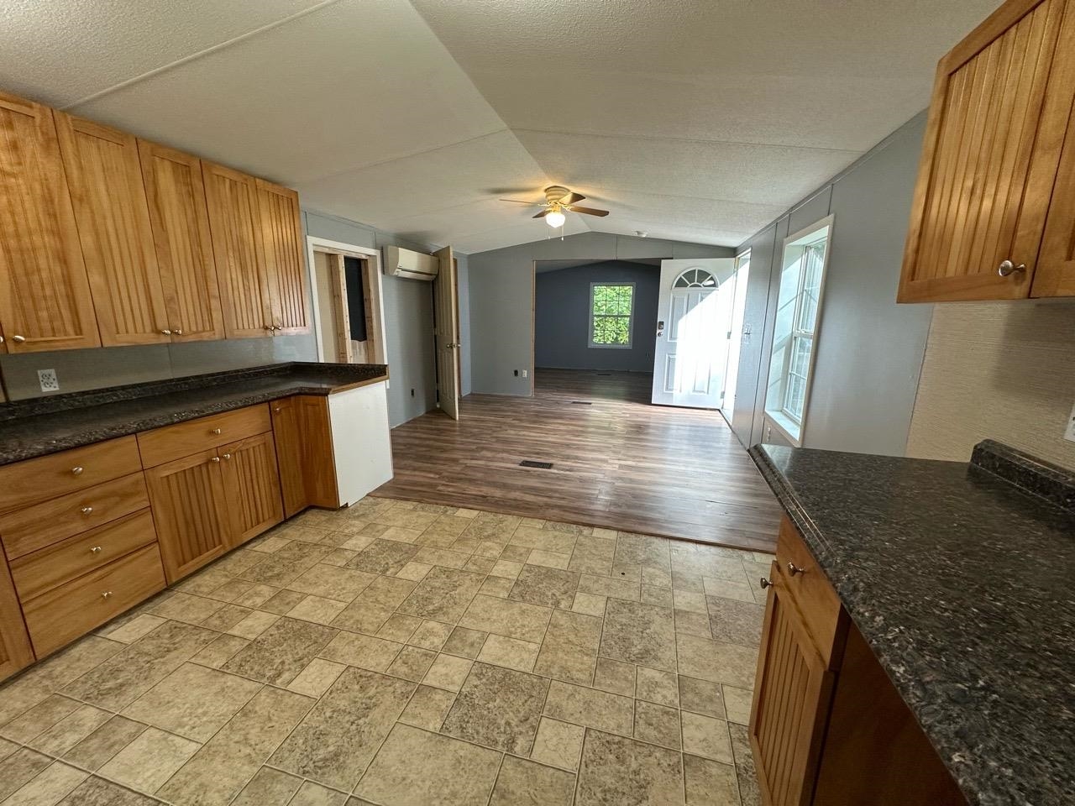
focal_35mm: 14
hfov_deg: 102.1
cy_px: 403
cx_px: 538
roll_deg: -1.1
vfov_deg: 85.7
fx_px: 435
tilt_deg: -11.9
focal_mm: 2.22
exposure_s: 1/120
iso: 200
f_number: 2.2
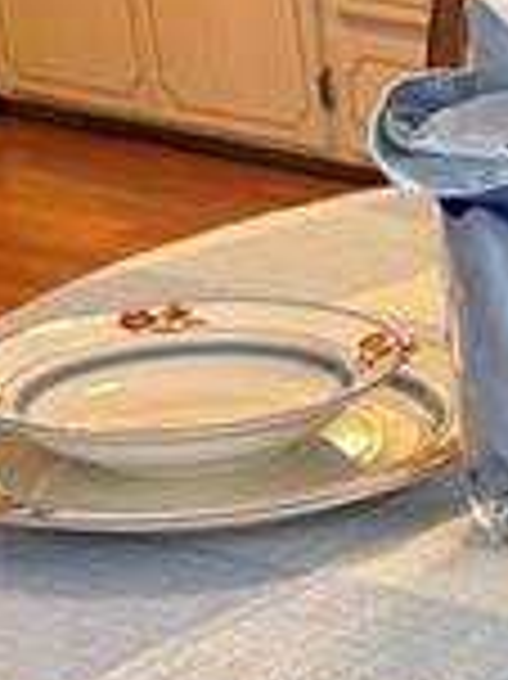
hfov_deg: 10.2
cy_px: 739
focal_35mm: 132
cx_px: 1097
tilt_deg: -27.1
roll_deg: -2.3
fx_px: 2587
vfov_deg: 14.6
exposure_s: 1/60
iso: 80
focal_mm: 5.96
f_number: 1.6
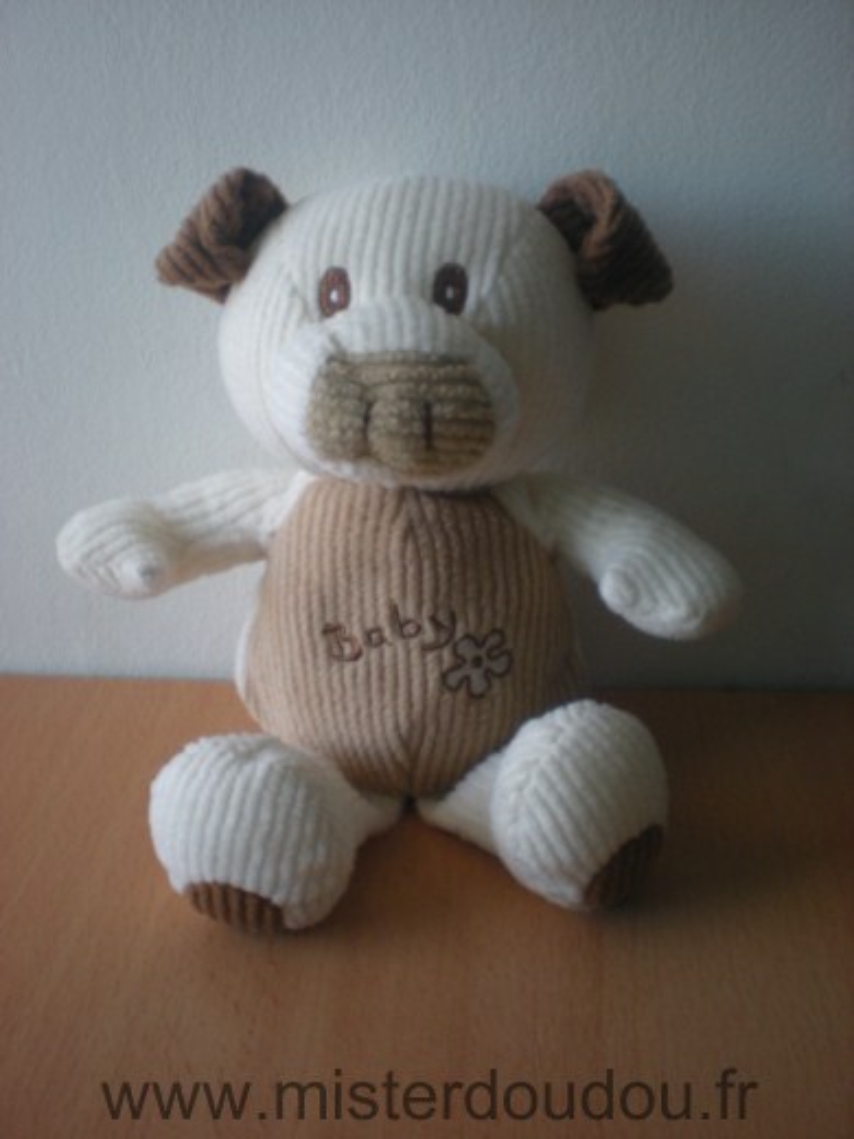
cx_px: 427
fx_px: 1250
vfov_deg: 49.0
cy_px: 570
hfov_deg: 37.7
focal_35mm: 38
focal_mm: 6.3
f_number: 3.1
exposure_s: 1/63.3
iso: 144
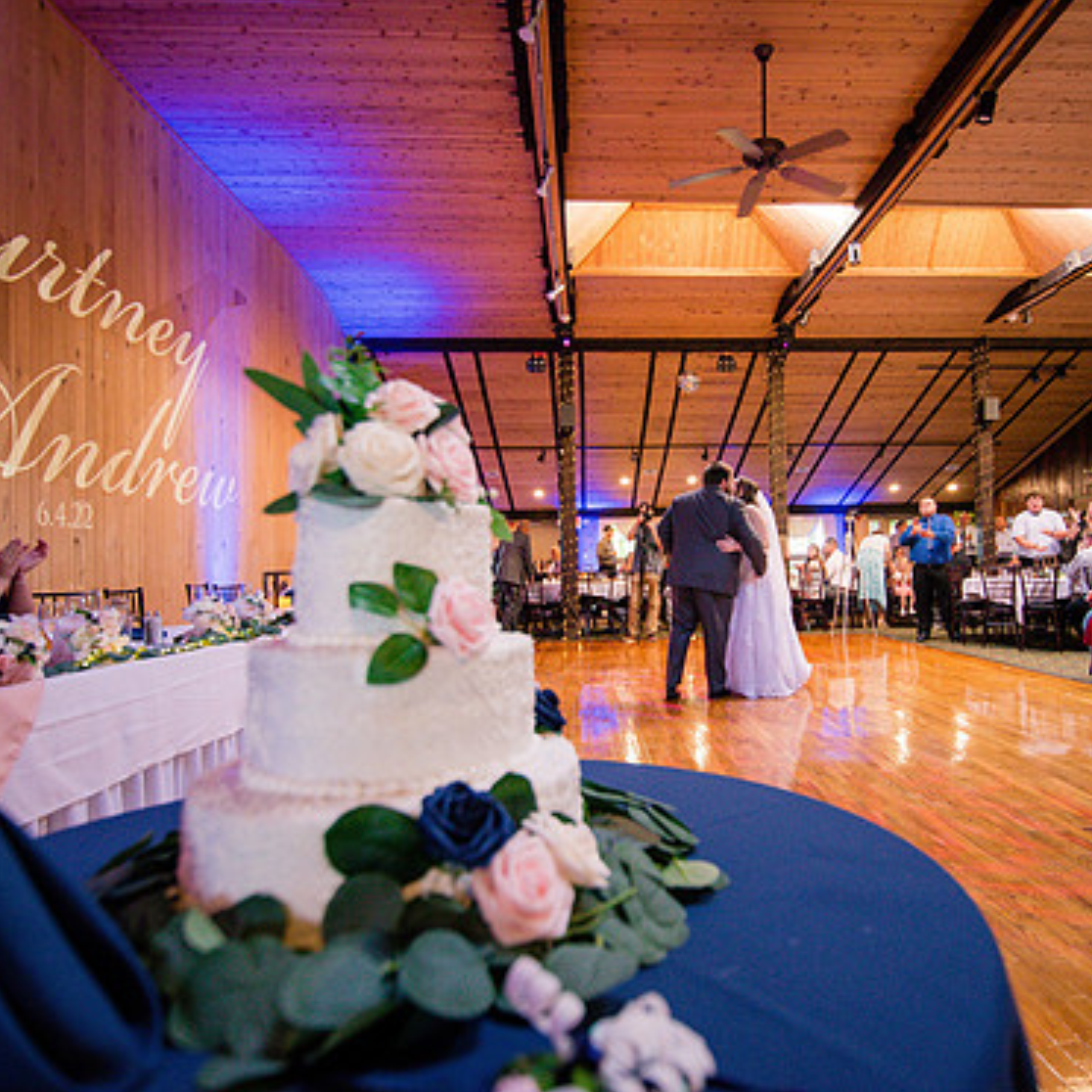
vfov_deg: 67.3
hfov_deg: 66.7
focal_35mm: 23
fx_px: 821
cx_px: 643
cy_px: 544
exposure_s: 1/125
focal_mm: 17
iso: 640
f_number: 2.8
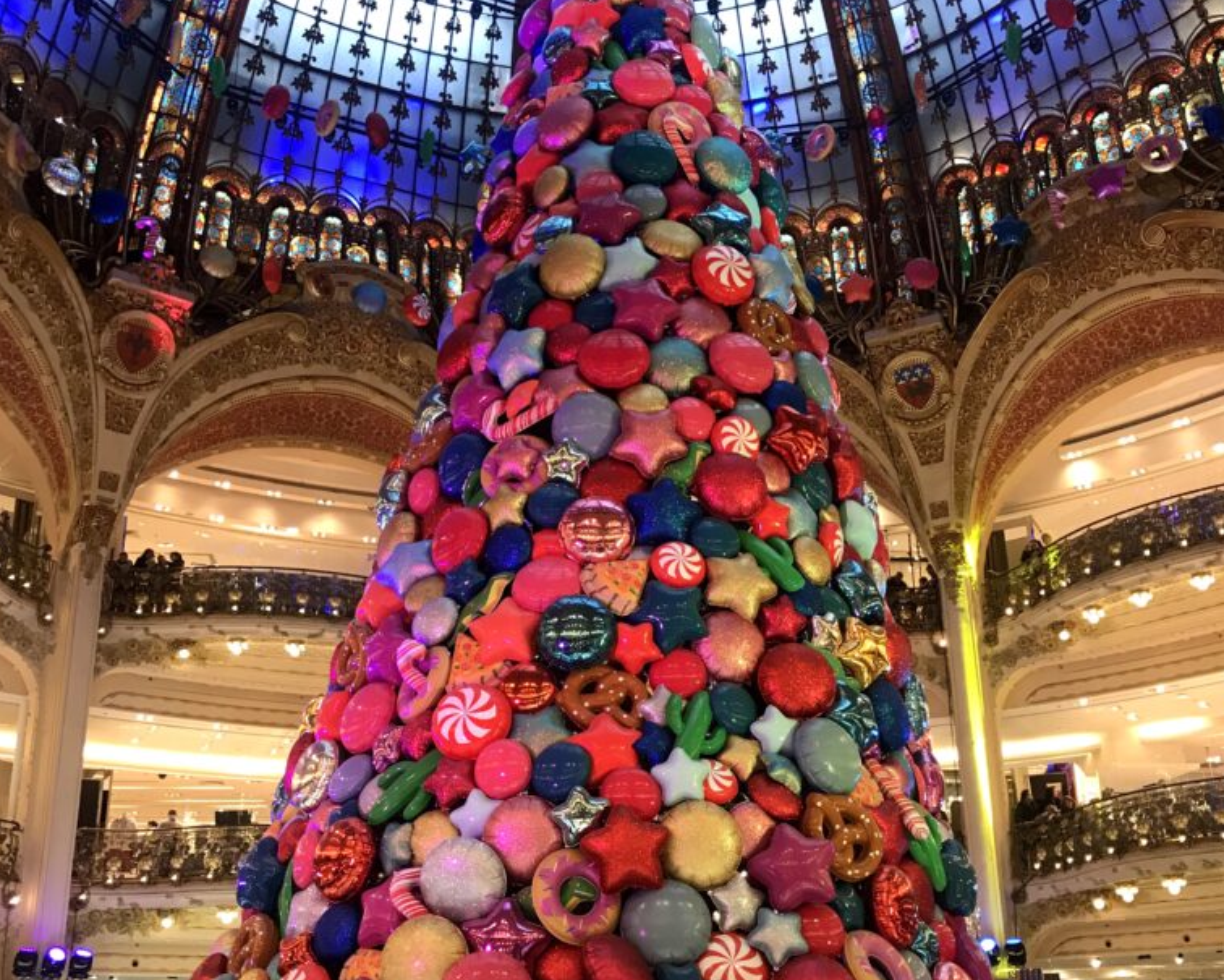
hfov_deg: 49.1
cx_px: 607
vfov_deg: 39.8
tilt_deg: +18.9
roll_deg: +0.6
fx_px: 1341
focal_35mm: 37
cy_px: 617
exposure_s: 1/33
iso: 40
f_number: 1.8
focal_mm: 3.99
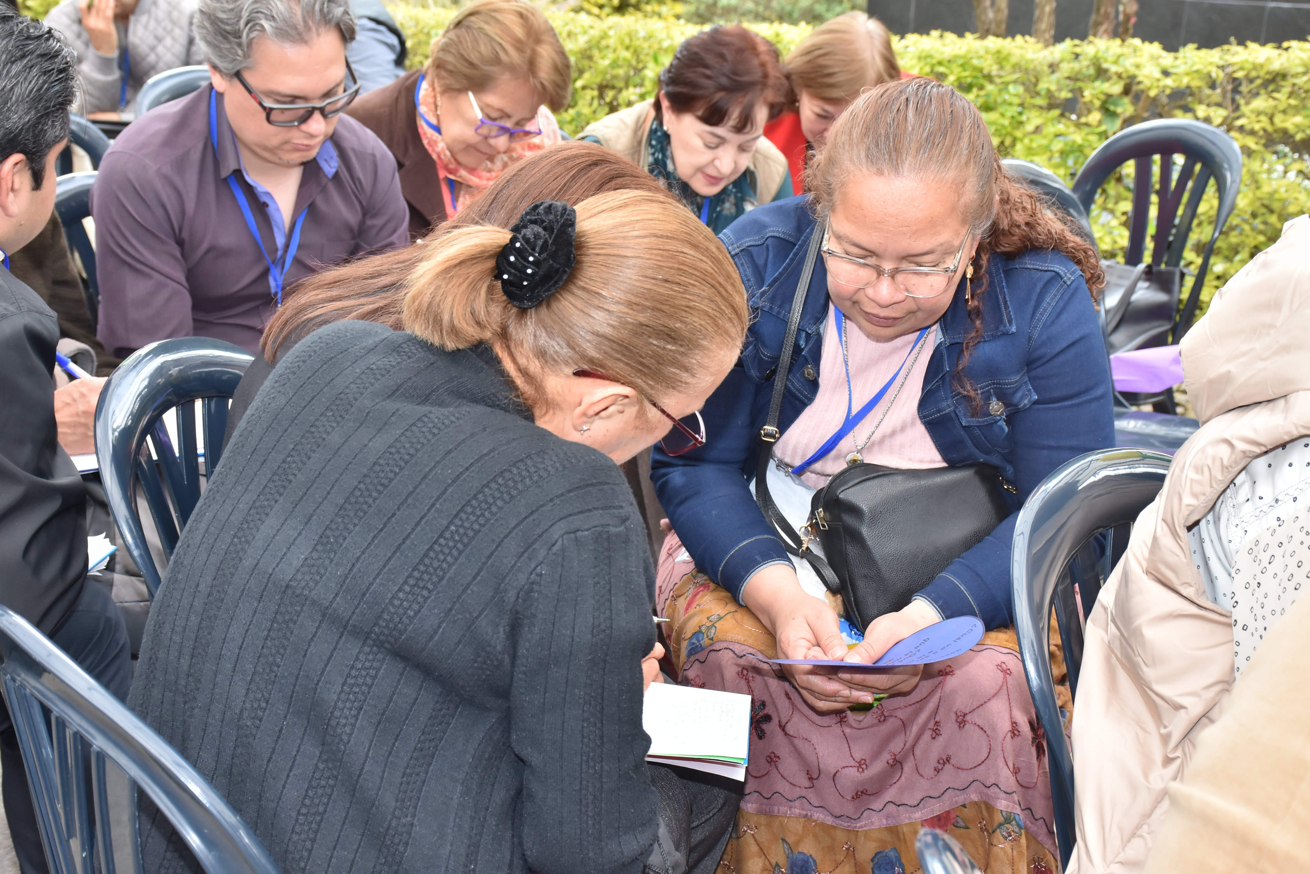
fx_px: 2075
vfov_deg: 23.8
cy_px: 437
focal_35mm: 57
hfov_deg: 35.0
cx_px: 655
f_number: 7.1
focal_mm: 38
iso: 400
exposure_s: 1/160
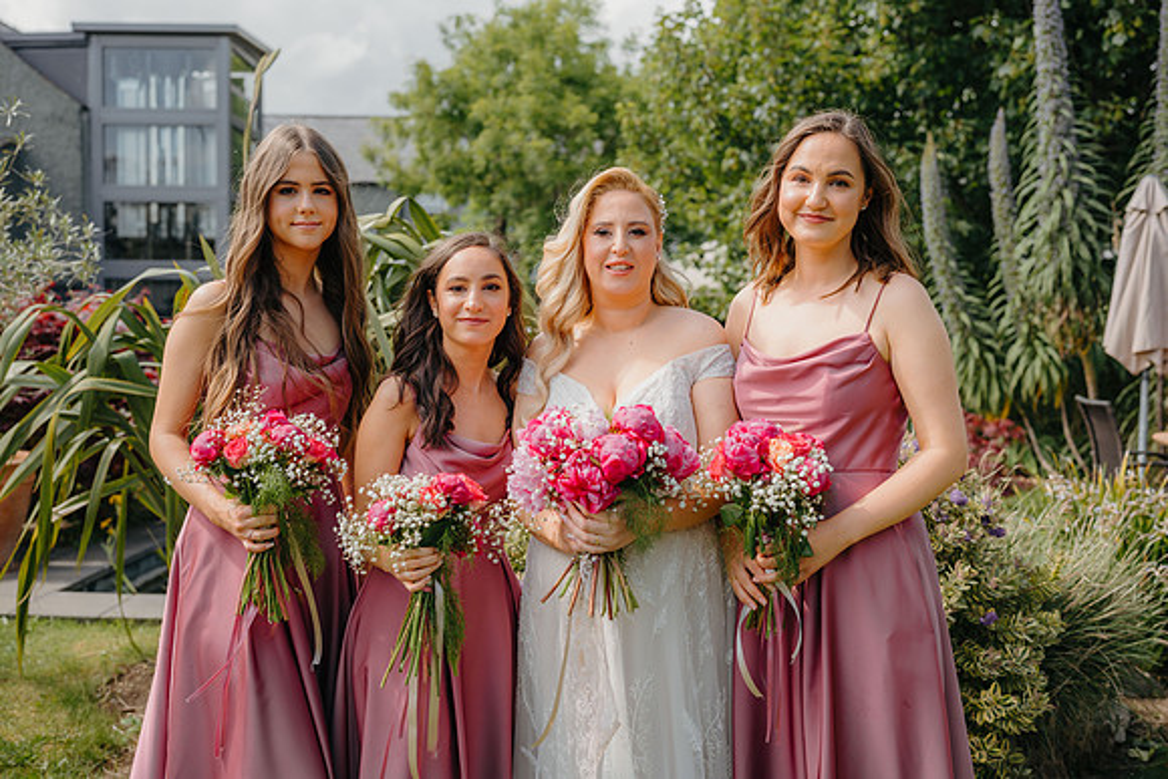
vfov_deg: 37.9
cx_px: 584
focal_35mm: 35
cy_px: 390
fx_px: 1136
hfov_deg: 54.4
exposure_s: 1/800
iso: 100
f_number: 2.8
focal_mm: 35
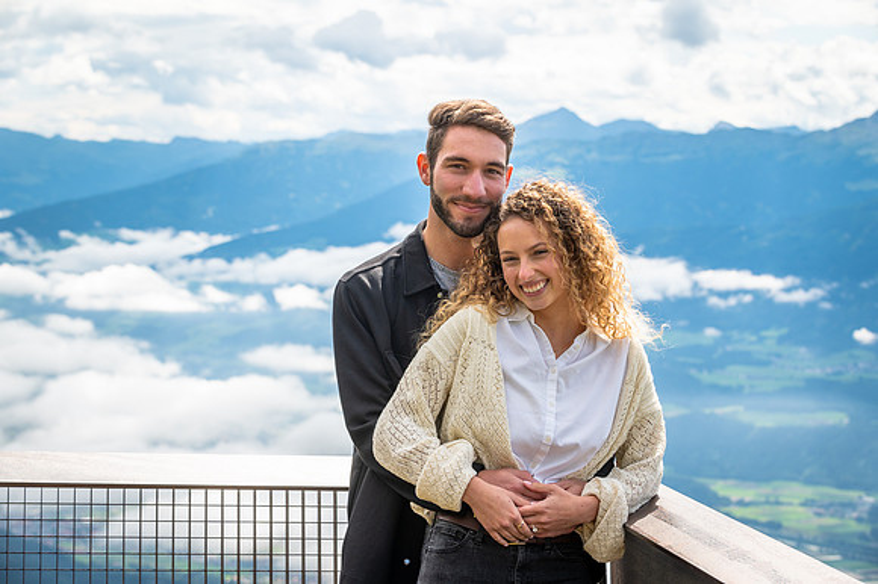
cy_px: 292
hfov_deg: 24.8
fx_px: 1999
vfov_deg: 16.6
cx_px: 439
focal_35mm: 82
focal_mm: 82
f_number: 9
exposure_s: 1/320
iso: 100
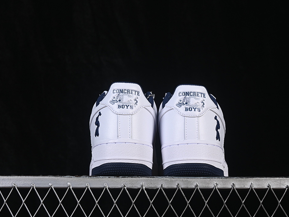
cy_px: 108
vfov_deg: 18.0
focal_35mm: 82
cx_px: 157
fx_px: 684
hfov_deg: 23.8
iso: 160
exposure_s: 1/80
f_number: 8
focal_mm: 50
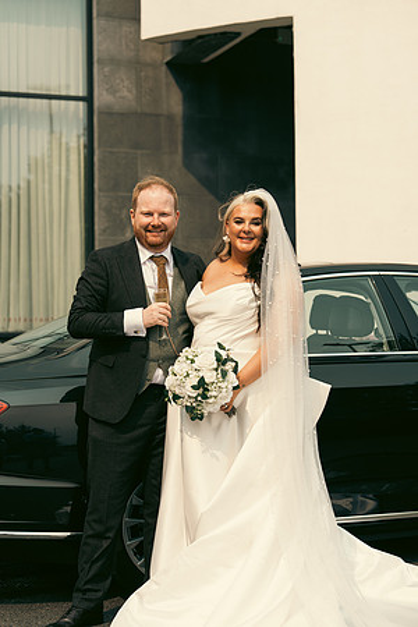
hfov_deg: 19.5
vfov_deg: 28.8
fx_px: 1219
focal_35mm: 70
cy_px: 314
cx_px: 209
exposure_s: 1/500
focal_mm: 70
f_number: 3.5
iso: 125
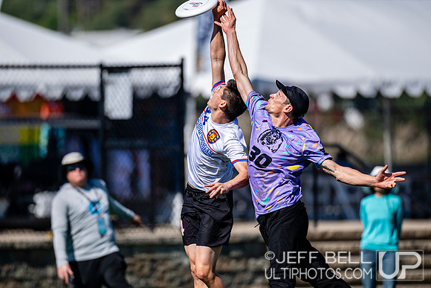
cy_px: 144
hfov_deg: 4.6
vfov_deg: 3.1
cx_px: 216
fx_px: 5389
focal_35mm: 450
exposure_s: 1/2500
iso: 110
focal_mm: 300
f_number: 3.2
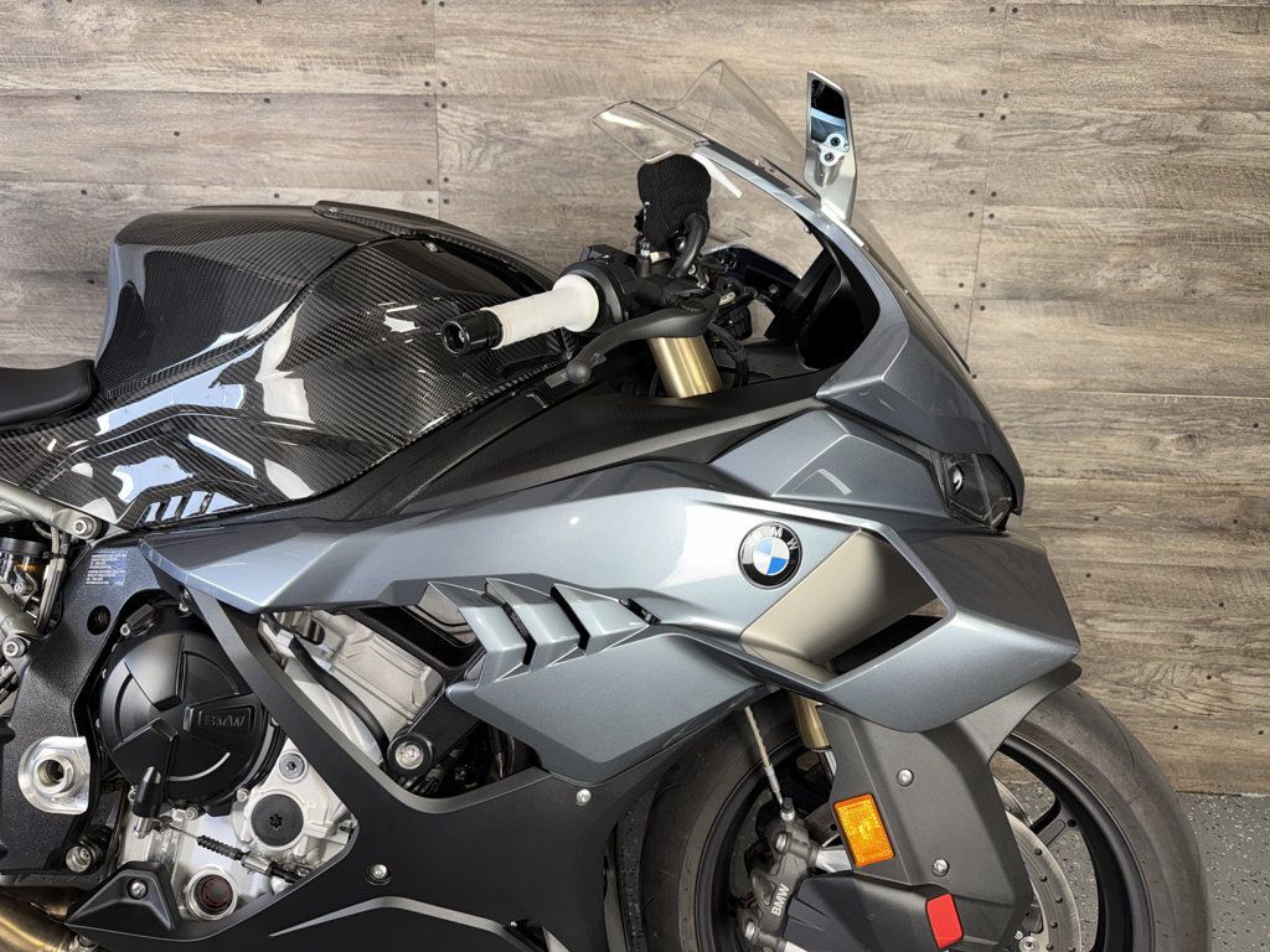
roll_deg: -1.3
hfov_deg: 71.6
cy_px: 476
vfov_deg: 56.8
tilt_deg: -13.9
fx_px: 881
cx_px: 635
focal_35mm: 24
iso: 64
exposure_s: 1/35
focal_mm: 6.76
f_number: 1.78
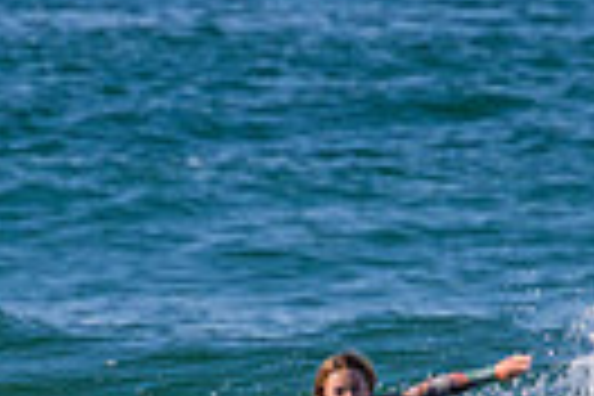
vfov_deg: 0.4
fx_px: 57960
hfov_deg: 0.6
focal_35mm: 3513
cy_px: 547
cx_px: 328
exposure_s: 1/2000
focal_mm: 800
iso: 1400
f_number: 11
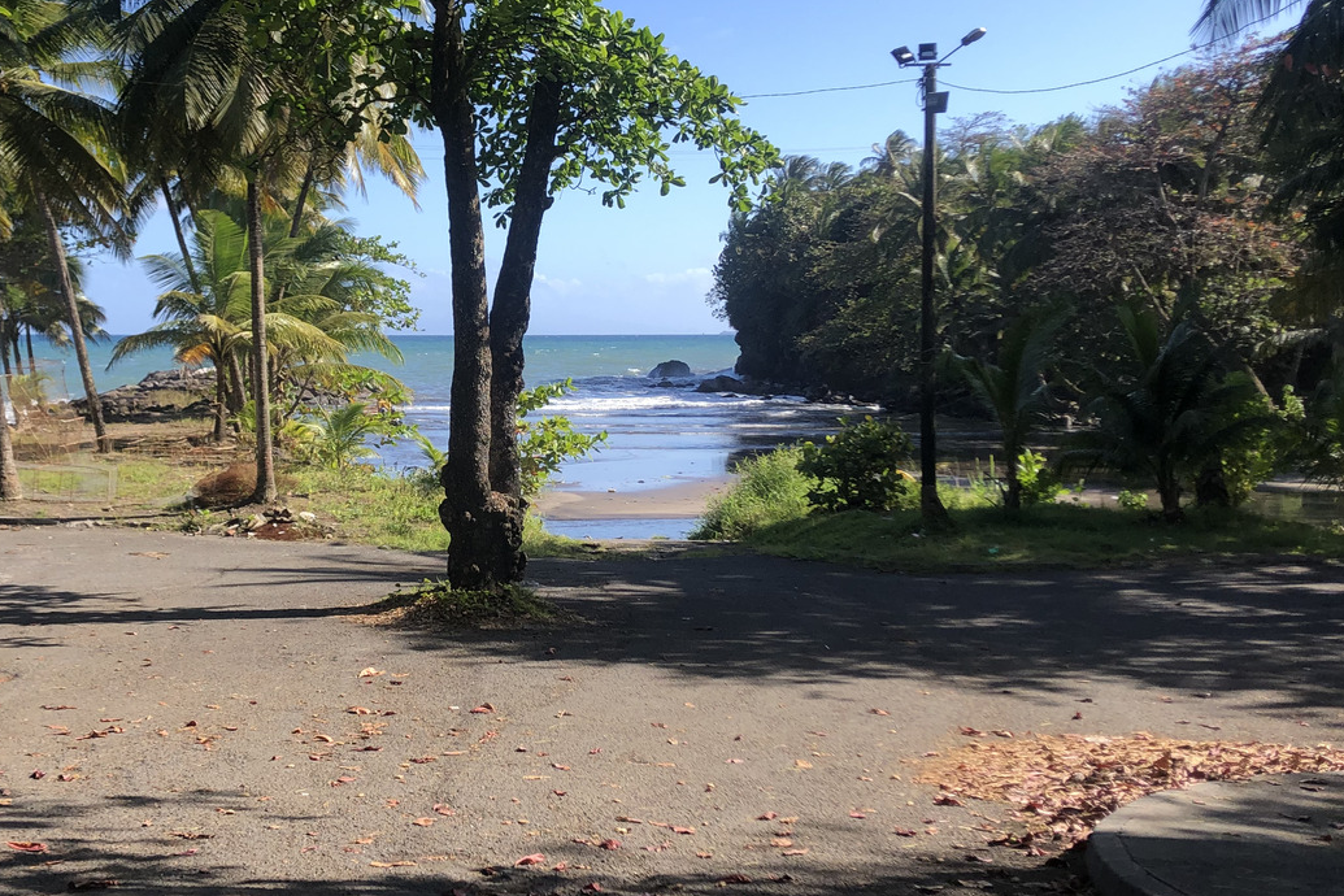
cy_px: 432
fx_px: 1680
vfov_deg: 29.9
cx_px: 427
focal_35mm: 45
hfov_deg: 42.9
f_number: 1.8
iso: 20
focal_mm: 4
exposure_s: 1/979
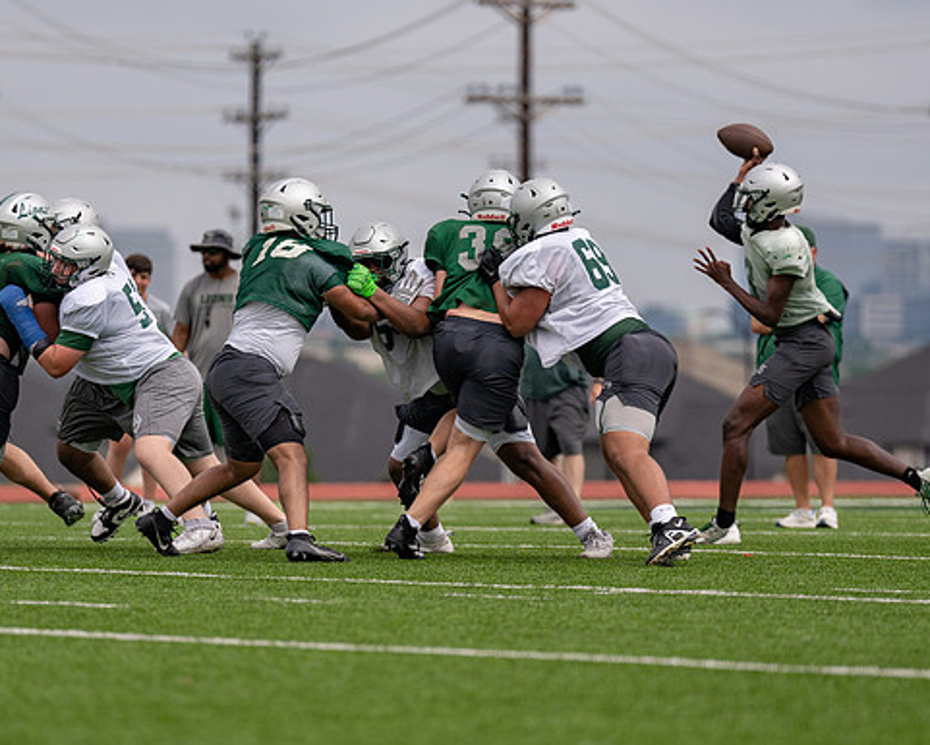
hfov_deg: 6.8
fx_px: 7791
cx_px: 462
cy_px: 410
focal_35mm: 283
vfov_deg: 5.5
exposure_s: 1/6400
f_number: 2.8
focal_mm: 200
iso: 200
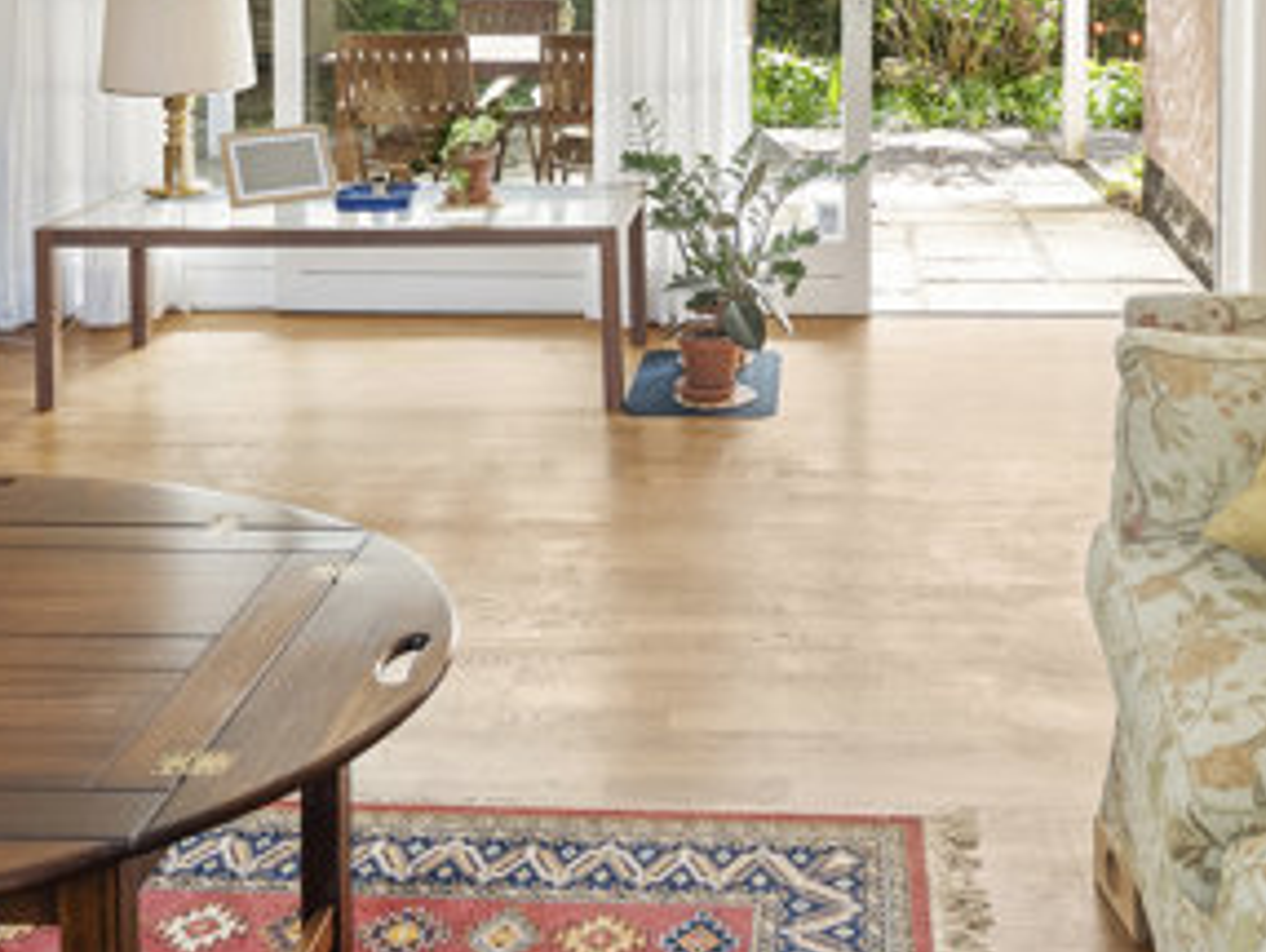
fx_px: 1574
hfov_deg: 43.5
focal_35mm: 43
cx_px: 788
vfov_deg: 30.7
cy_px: -42
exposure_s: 1/80
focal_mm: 16
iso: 1600
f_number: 5.6
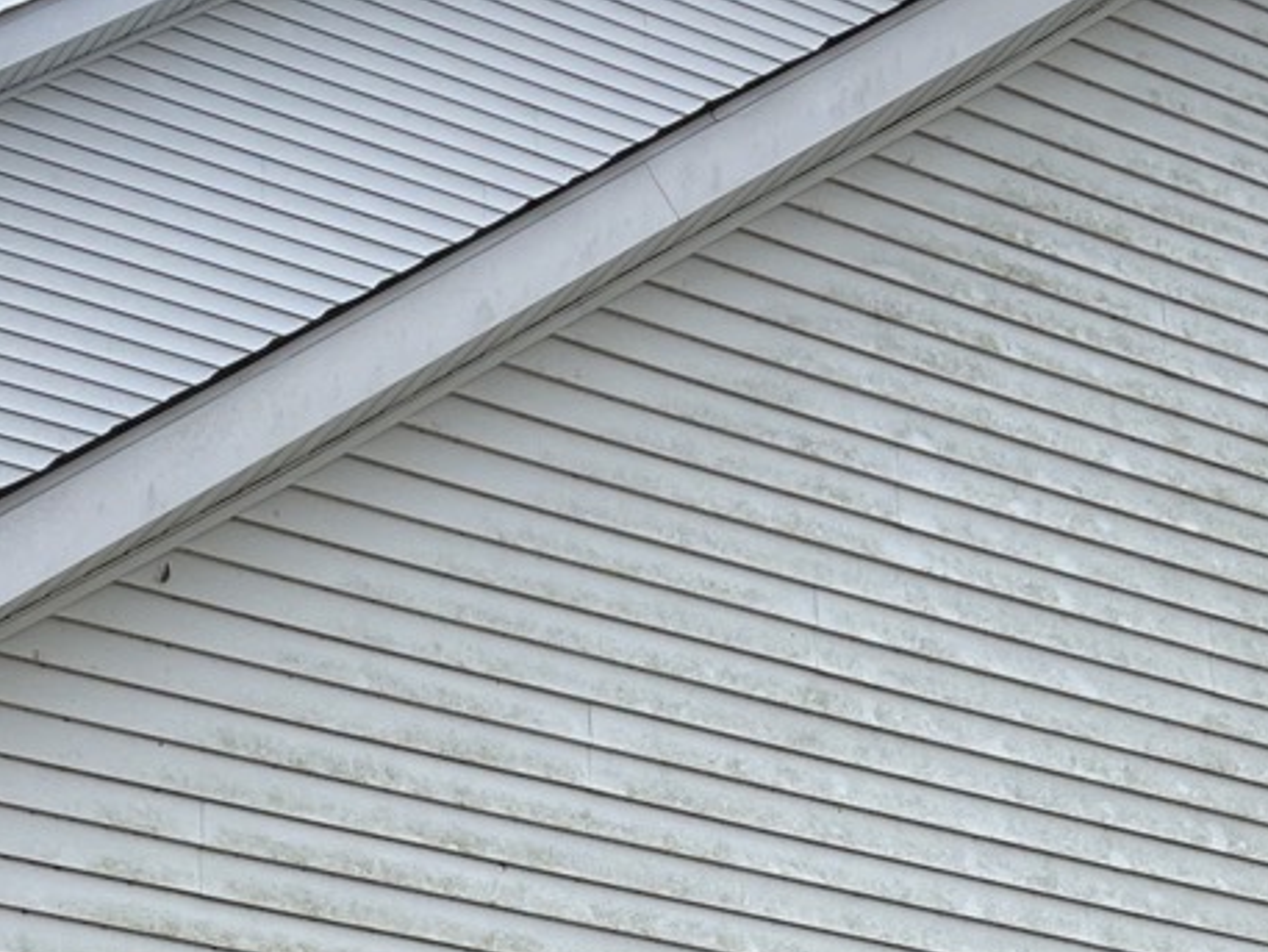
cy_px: 1099
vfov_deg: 15.7
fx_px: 3334
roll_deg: -1.8
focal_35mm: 91
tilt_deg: +13.8
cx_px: 660
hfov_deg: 21.5
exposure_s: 1/1621
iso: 50
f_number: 1.5
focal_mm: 5.7
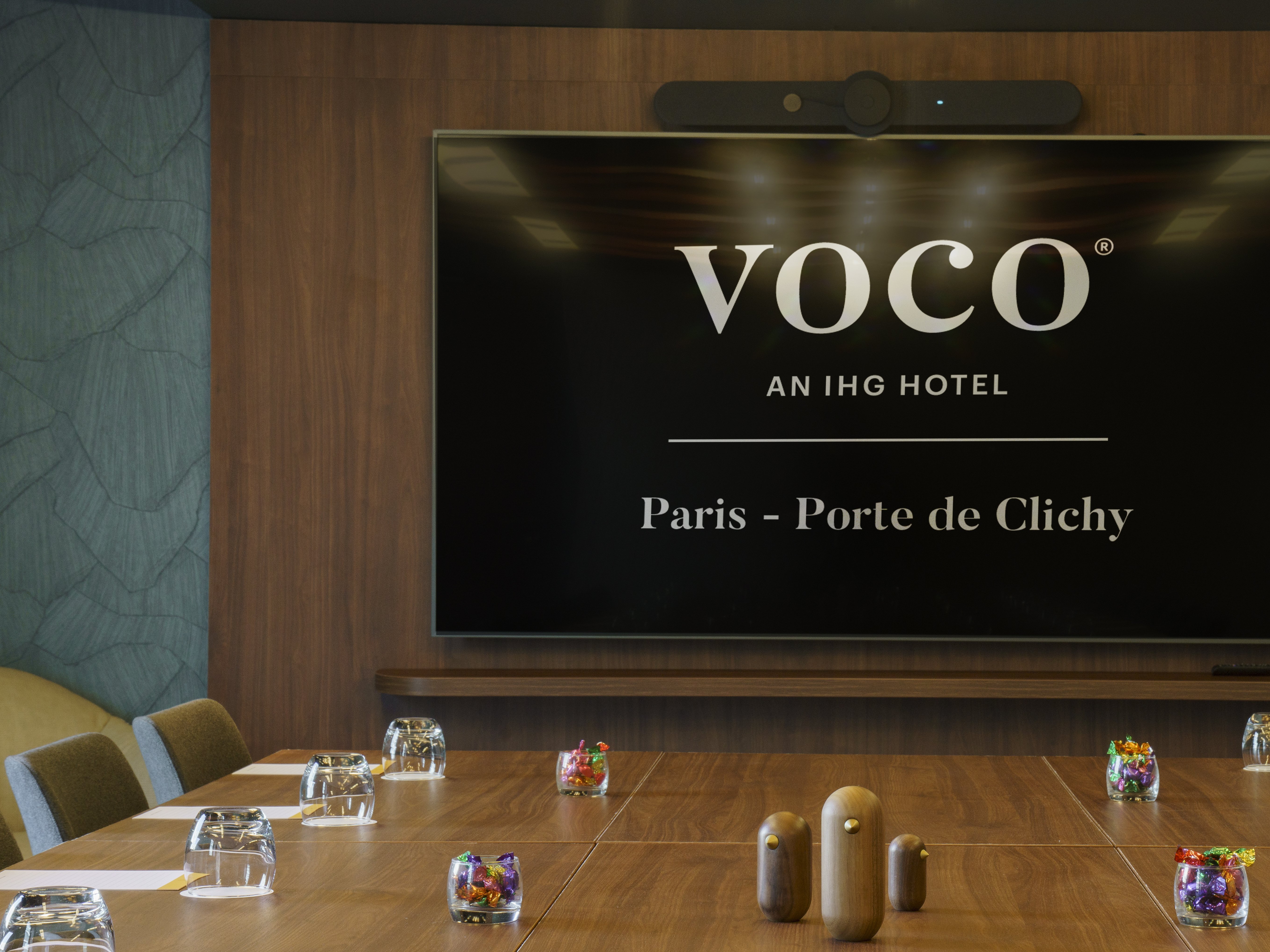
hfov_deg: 24.6
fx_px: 2898
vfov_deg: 18.7
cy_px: 475
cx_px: 856
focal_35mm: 79
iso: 320
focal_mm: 56
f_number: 14
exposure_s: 1/3
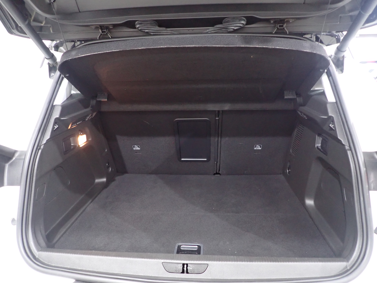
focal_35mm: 25
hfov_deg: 69.4
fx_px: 272
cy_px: 142
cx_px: 188
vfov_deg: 54.9
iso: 800
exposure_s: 1/25
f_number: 2
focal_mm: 4.5
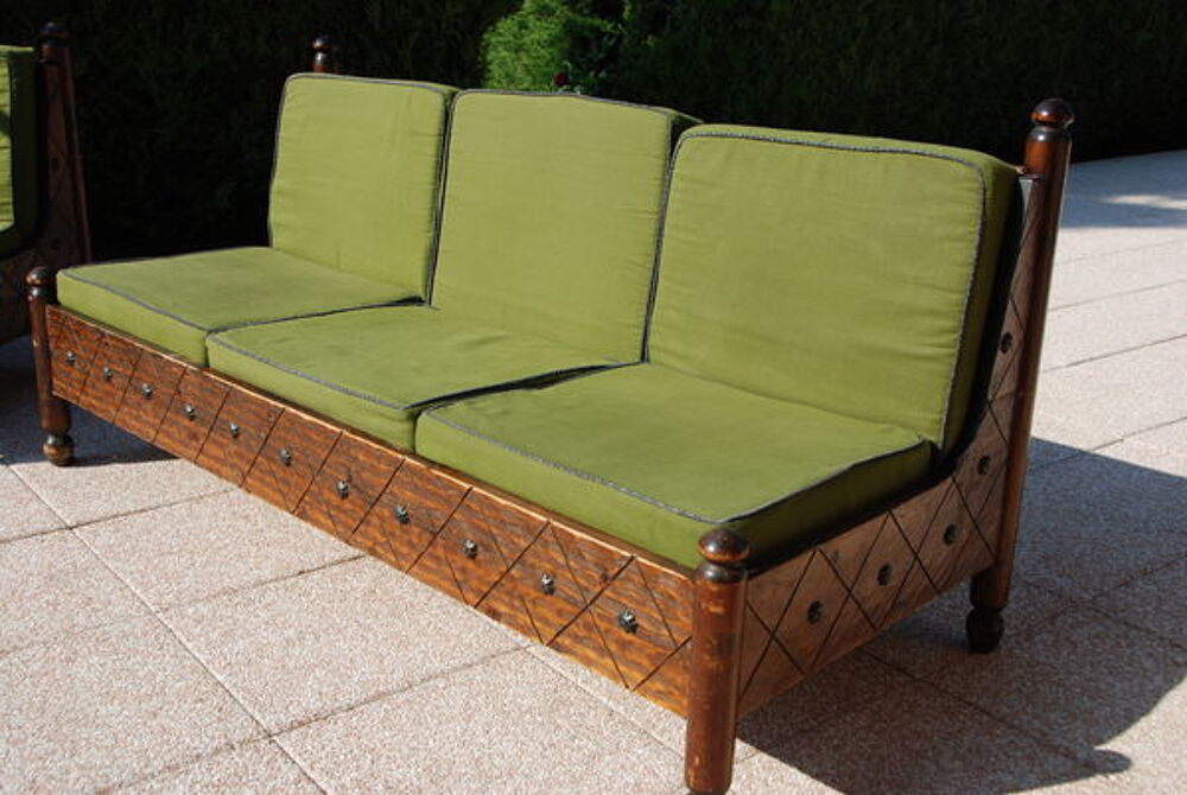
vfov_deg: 34.3
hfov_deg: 49.5
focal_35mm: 39
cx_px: 594
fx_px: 1288
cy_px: 398
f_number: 8
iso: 100
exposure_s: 1/250
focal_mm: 26
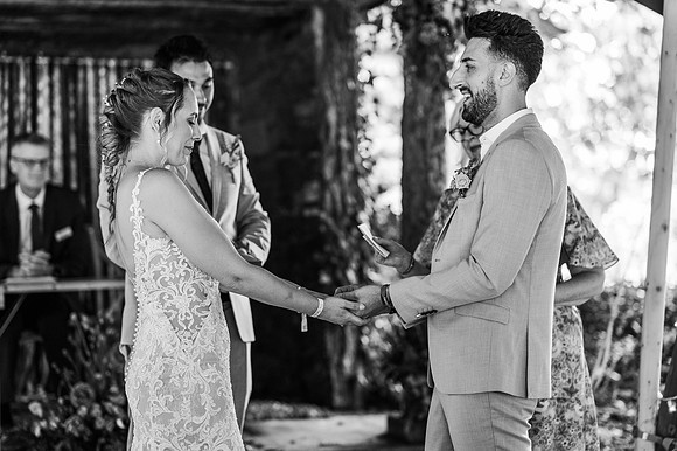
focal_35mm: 85
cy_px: 226
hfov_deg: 23.9
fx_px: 1597
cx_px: 338
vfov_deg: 16.1
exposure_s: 1/200
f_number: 2.2
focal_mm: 85
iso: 720
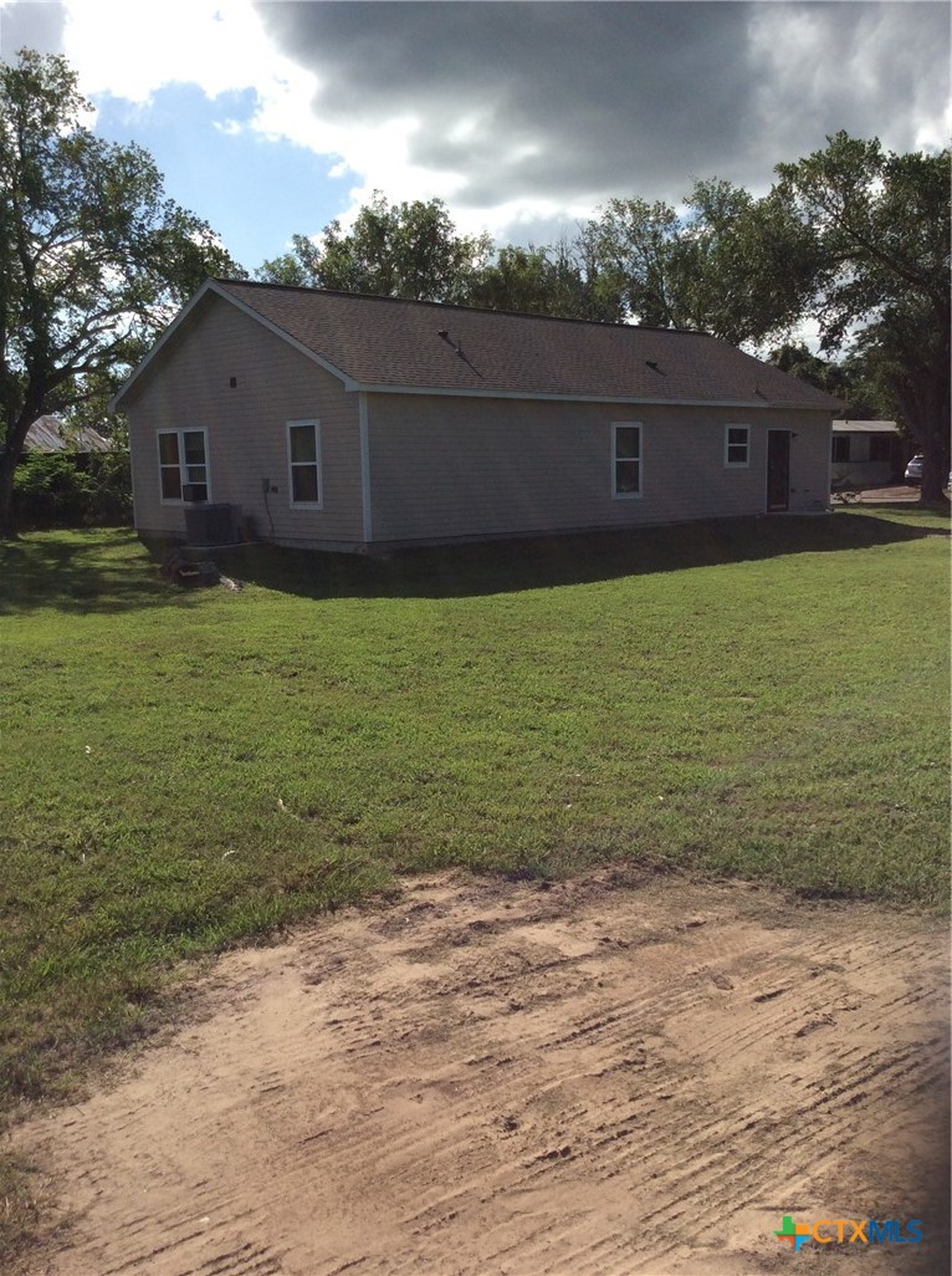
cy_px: 638
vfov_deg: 56.9
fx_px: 1177
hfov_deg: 44.0
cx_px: 476
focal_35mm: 32
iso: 32
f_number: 2.4
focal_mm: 3.3
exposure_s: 1/2288
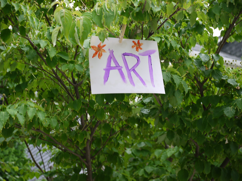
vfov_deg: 21.0
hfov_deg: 27.8
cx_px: 121
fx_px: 489
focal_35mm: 70
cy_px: 90
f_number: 3.2
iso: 100
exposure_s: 1/200
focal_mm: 35
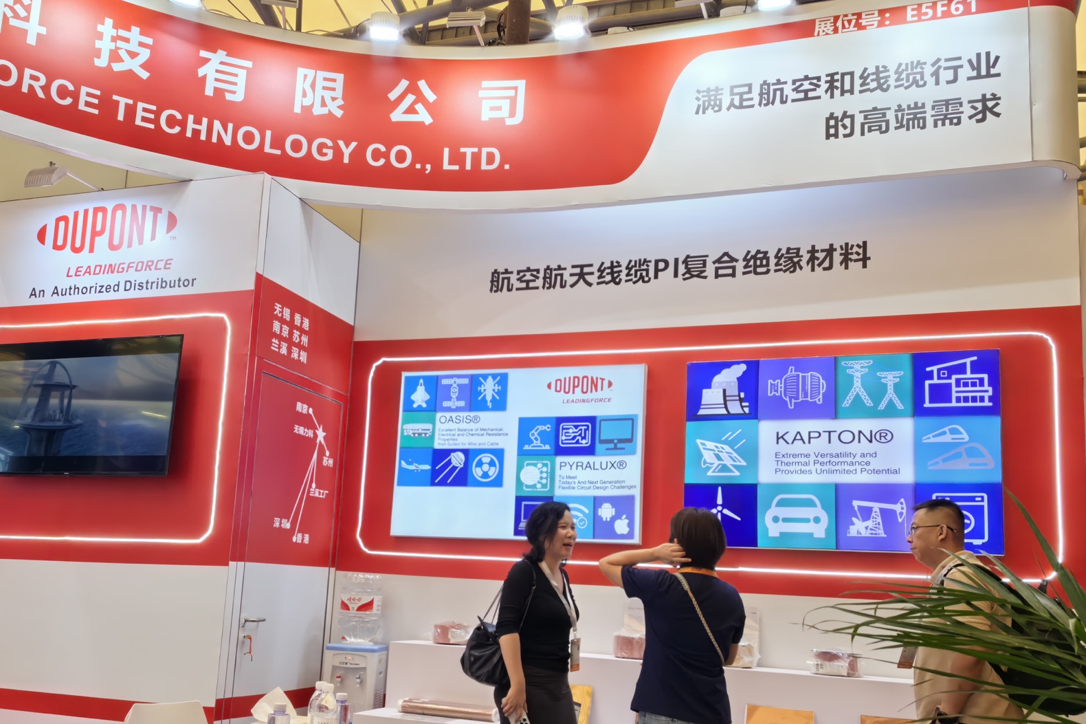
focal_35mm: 32
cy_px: 457
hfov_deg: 58.6
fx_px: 965
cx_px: 496
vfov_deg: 40.8
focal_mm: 5.75
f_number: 4
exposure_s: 1/333
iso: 400
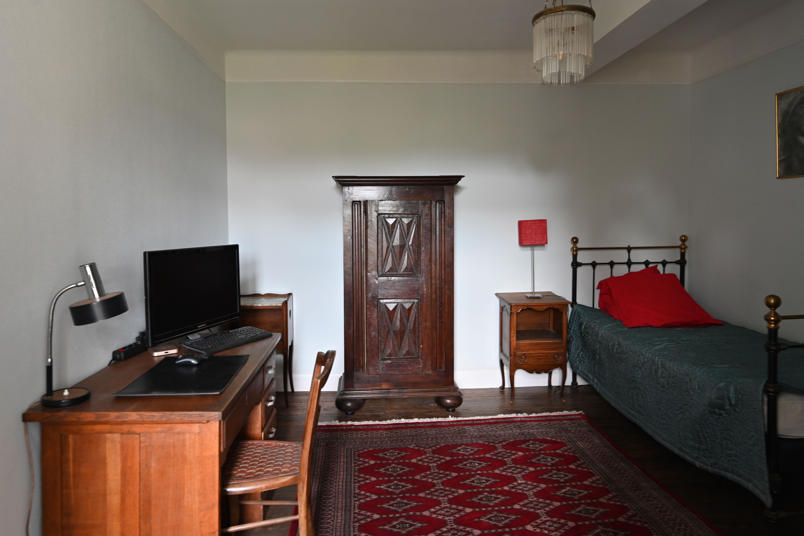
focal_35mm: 21
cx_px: 402
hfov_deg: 81.2
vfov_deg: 59.5
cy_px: 268
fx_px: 469
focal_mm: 21
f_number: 4.5
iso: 400
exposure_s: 1/13
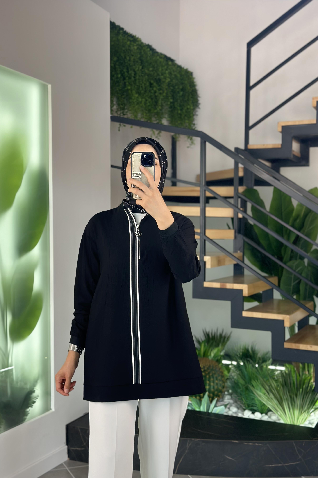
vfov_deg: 39.6
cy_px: 239
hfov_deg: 27.0
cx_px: 140
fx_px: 662
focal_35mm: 50
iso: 80
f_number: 1.78
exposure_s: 1/223
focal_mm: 6.86
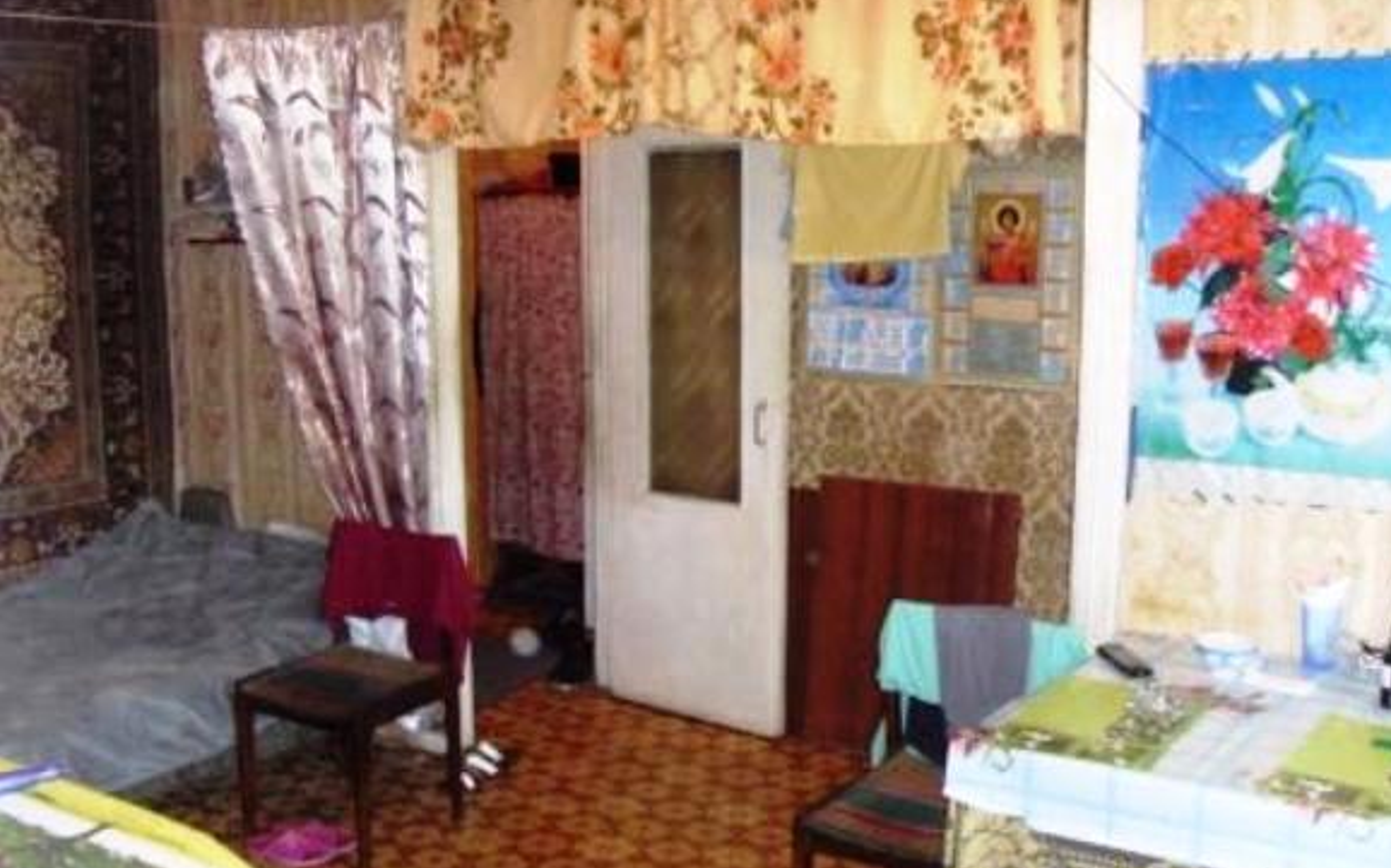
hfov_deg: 47.2
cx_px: 704
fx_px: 1592
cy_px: 474
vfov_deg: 30.5
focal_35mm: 42
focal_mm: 6.6
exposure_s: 1/45
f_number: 3.5
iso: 400
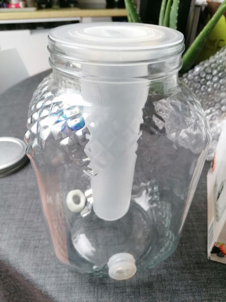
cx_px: 113
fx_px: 235
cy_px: 151
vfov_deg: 65.3
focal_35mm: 27
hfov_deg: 51.4
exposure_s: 1/33.3
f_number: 1.8
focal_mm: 4.75
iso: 200
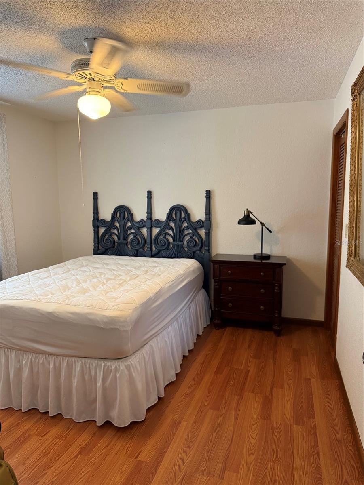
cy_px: 242
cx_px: 182
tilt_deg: -5.9
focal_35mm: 24
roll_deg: +0.9
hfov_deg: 56.8
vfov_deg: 71.6
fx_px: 336
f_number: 1.78
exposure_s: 1/60
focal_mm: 6.76
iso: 500
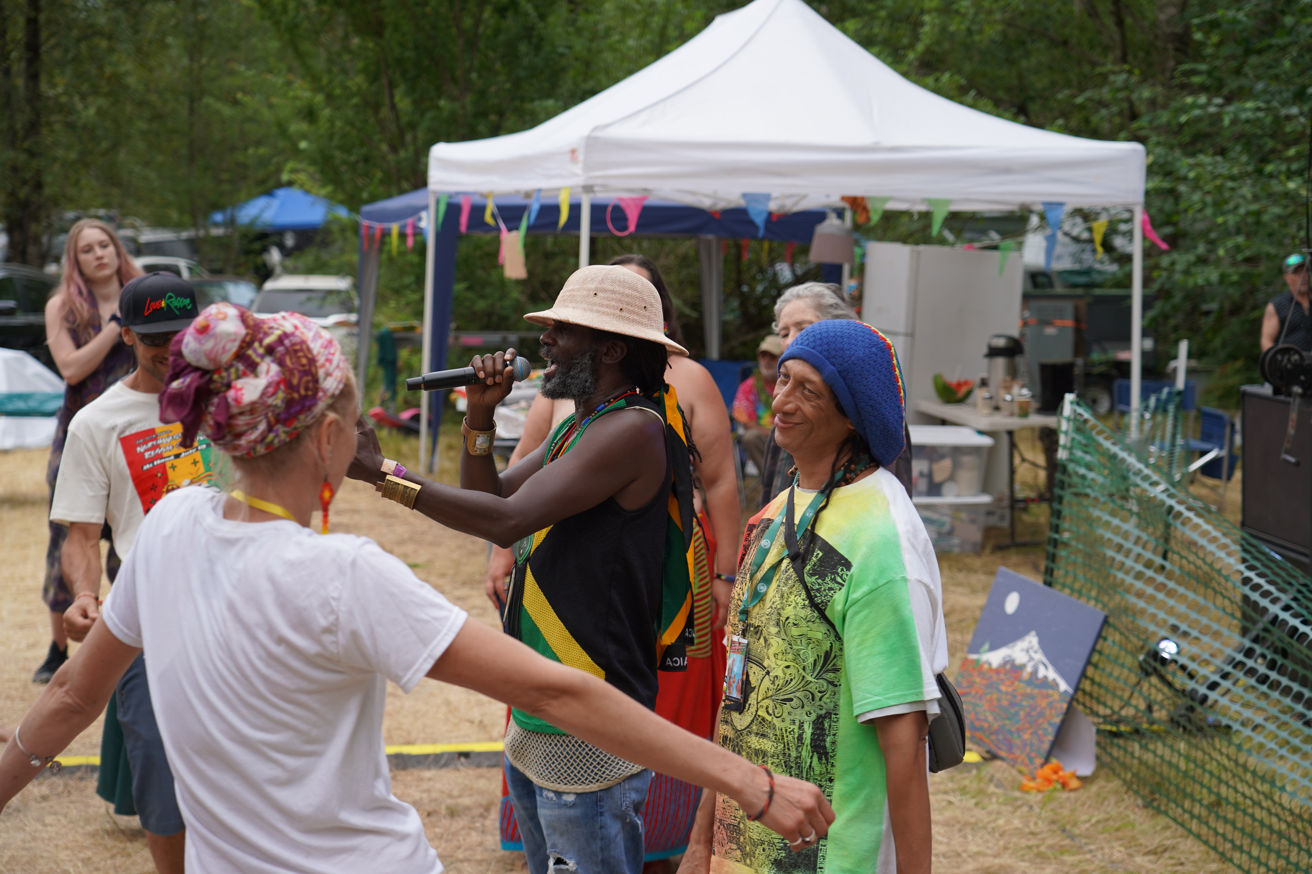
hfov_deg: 32.9
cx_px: 656
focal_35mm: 61
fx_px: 2223
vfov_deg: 22.3
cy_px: 437
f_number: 4
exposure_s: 1/160
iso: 160
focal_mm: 61
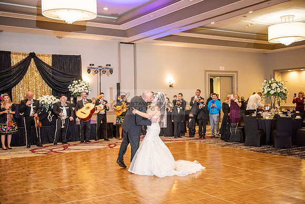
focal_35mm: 42
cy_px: 102
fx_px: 356
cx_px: 152
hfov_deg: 46.4
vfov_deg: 31.9
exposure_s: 1/125
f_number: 2.8
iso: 1600
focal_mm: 42
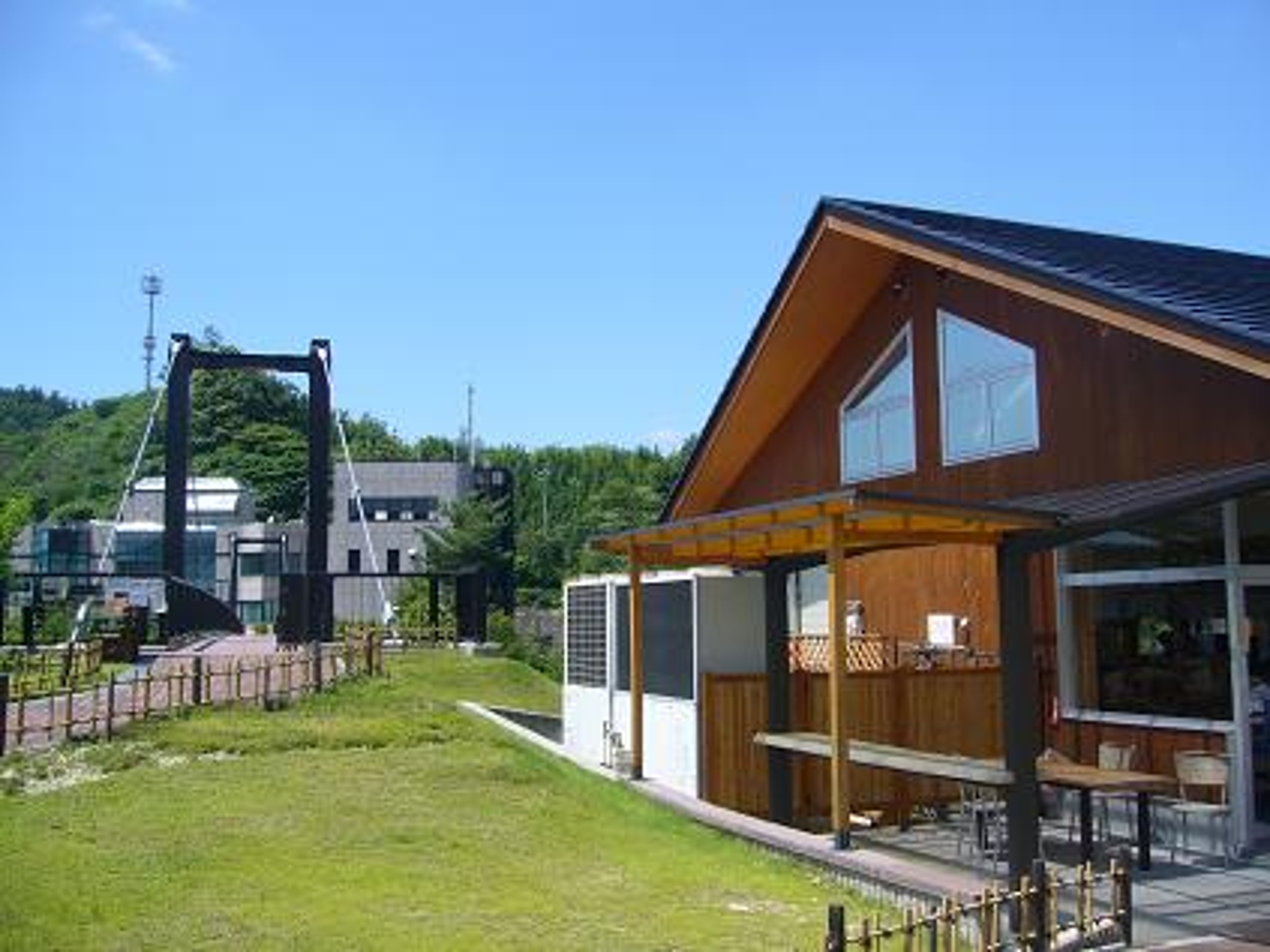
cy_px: 476
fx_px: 1284
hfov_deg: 52.6
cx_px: 635
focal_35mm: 35
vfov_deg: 40.7
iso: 80
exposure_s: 1/400
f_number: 5.6
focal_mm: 5.8
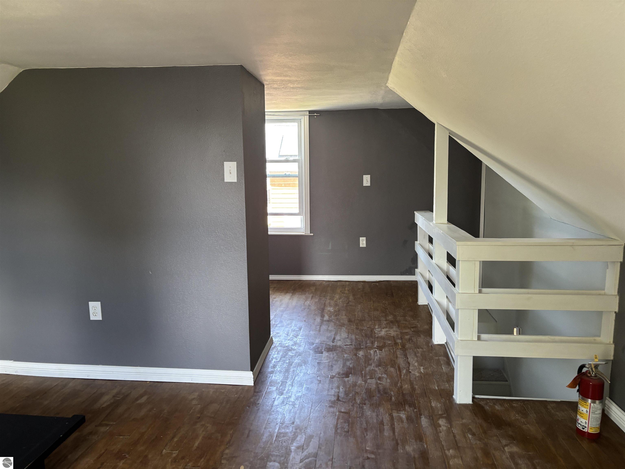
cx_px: 312
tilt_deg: -6.0
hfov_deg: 67.3
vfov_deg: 53.1
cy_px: 234
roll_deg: +1.1
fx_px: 469
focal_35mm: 26
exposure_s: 1/60
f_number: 1.6
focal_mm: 5.96
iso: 200
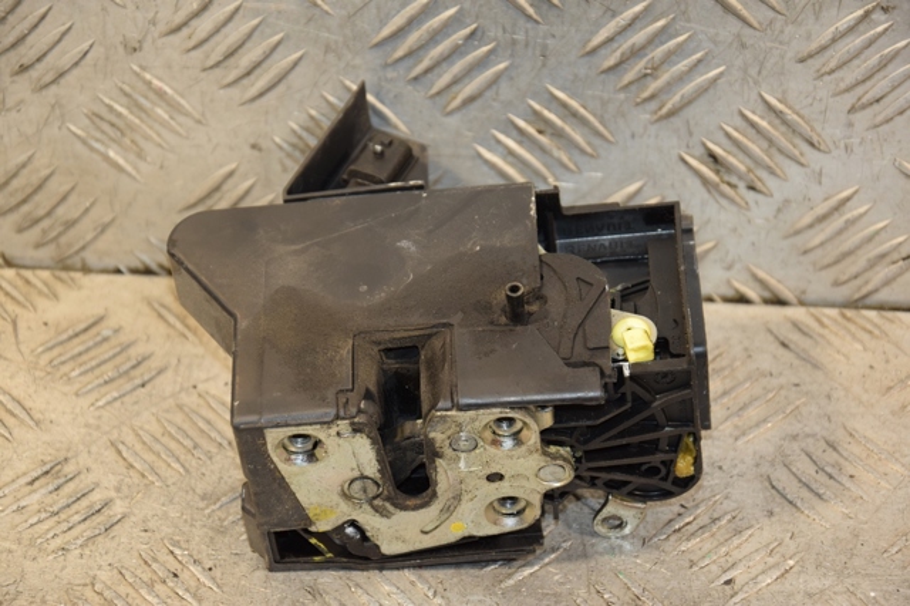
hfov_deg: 16.1
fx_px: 3221
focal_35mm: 128
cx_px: 455
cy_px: 303
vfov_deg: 10.7
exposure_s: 1/100
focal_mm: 85
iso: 800
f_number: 5.6
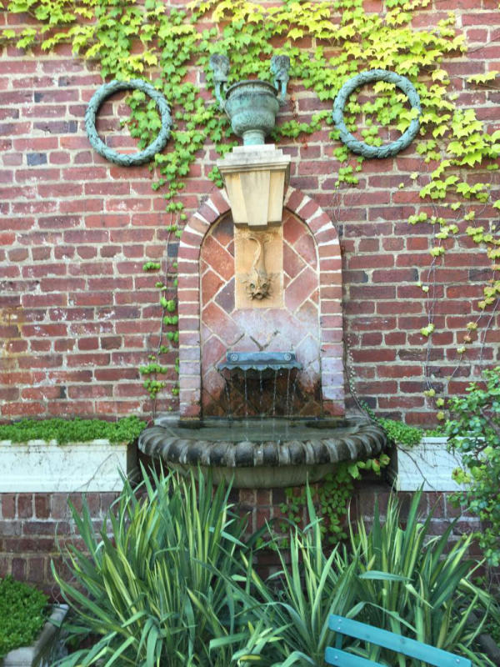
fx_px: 559
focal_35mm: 29
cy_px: 334
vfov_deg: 61.7
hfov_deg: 48.2
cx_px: 250
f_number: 2.2
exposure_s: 1/60
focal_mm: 4.15
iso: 40
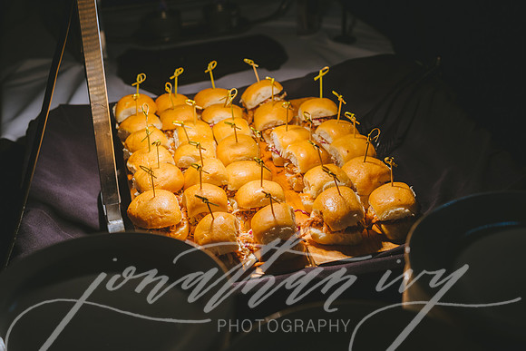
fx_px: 731
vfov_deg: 27.0
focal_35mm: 50
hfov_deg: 39.6
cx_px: 263
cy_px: 176
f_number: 4.5
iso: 100
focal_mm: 50
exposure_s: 1/125
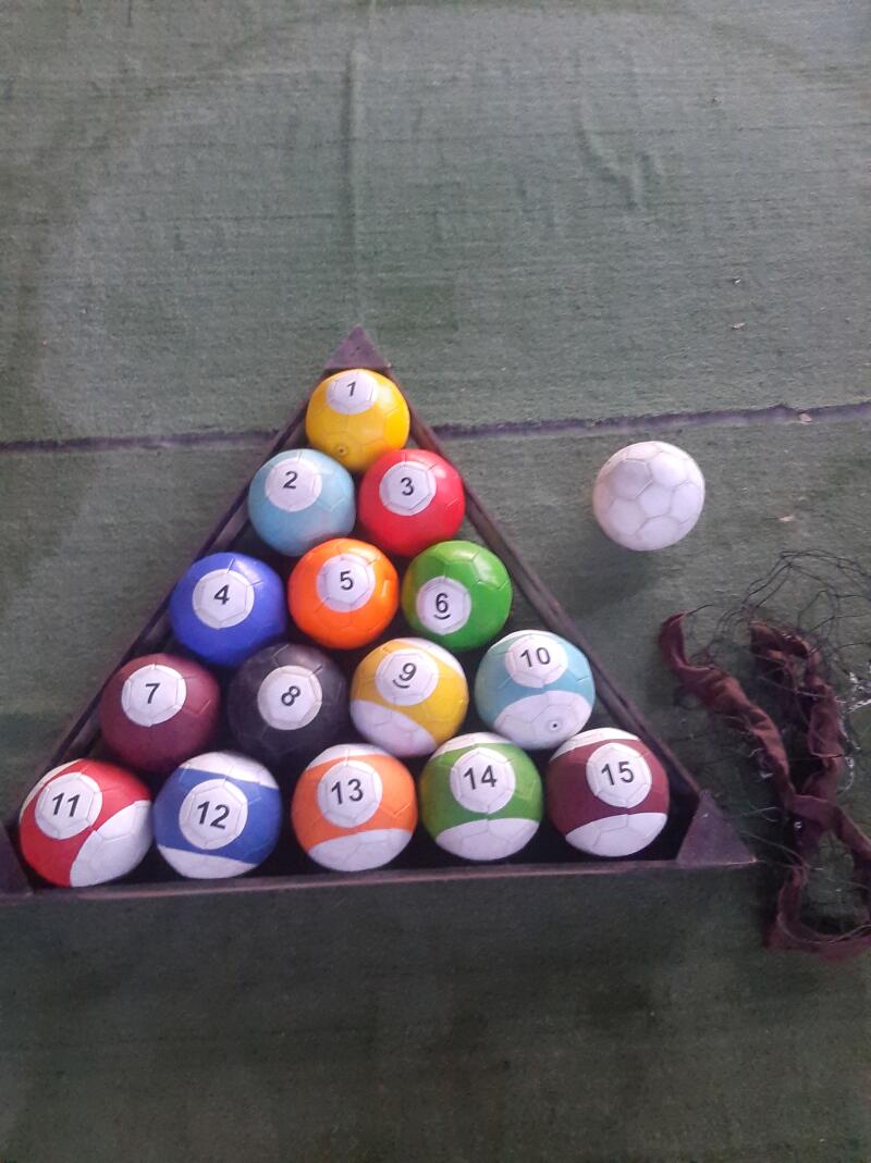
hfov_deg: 51.3
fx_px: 907
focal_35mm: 27
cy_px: 582
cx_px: 436
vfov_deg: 65.4
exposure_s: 1/20
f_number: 1.7
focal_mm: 3.93
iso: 800
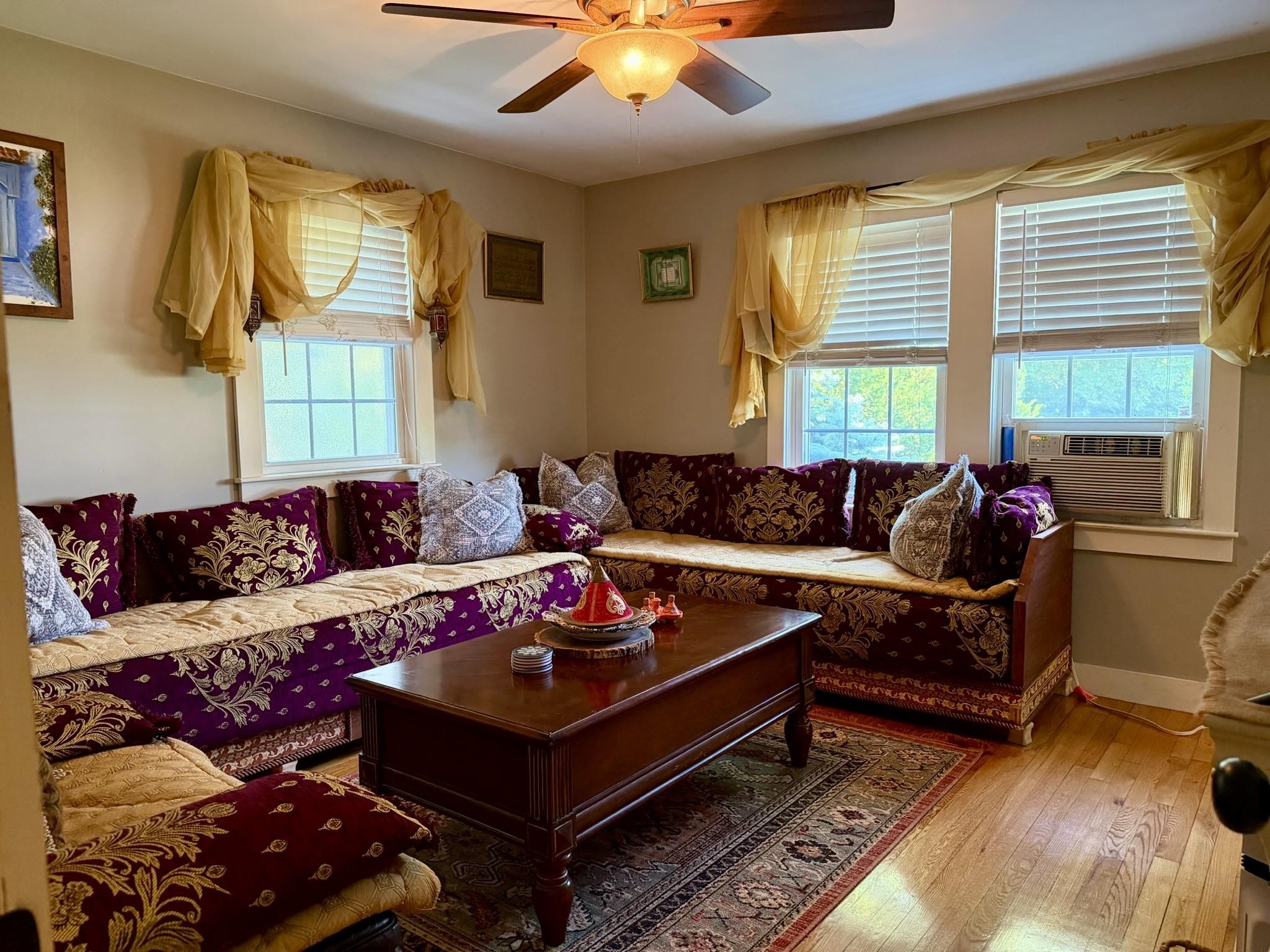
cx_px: 635
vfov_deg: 56.8
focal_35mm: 24
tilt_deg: -4.9
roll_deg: +0.2
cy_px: 476
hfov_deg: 71.6
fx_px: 881
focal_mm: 6.76
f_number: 1.78
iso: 640
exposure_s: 1/60
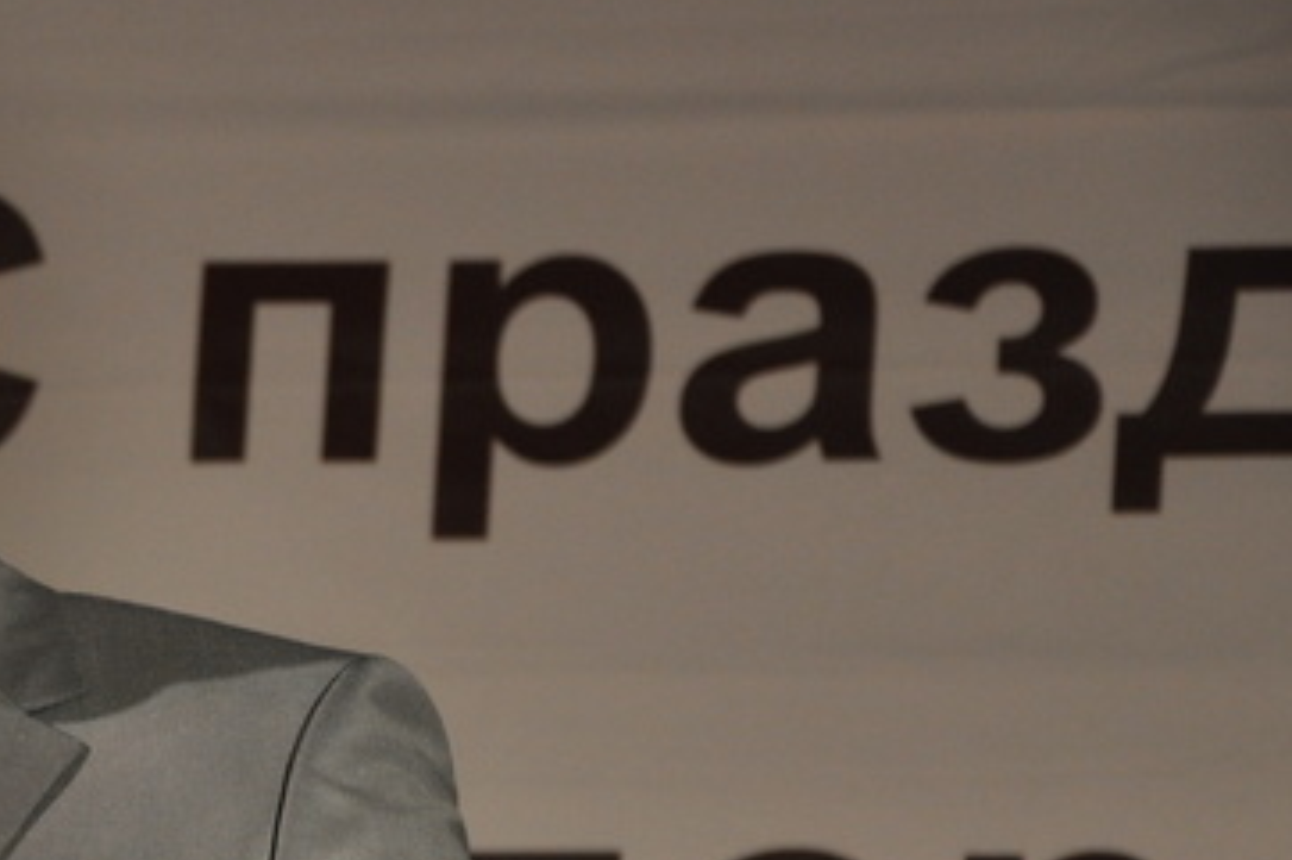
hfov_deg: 6.5
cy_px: 928
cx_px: -293
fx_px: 11380
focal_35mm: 317
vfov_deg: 4.3
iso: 800
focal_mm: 85
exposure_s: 1/50
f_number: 5.6
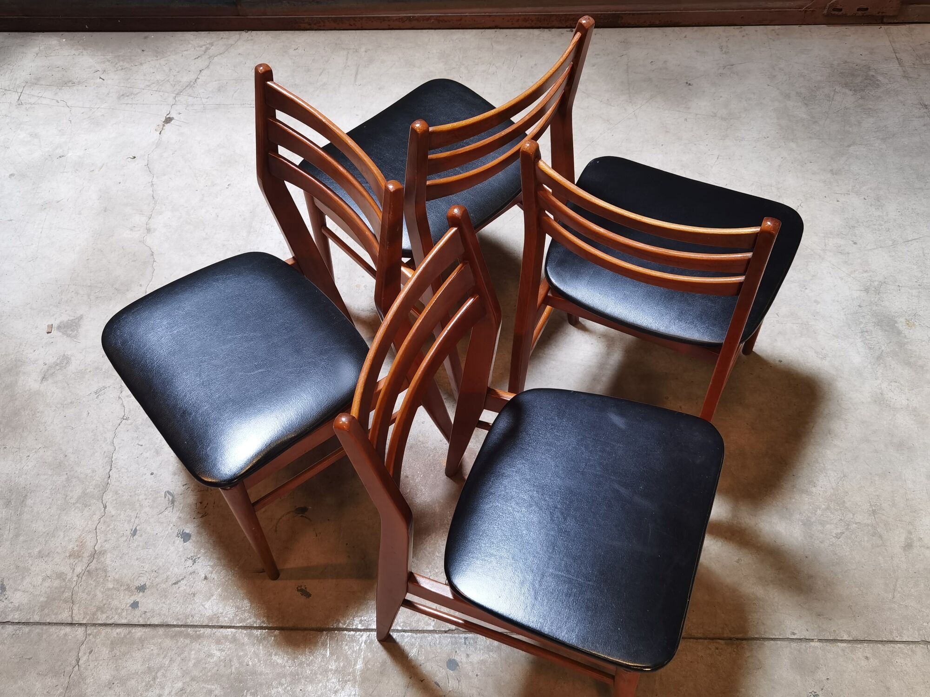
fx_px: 887
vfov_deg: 42.9
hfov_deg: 55.4
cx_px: 465
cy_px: 348
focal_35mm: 33
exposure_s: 1/50
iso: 160
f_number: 1.9
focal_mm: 6.71
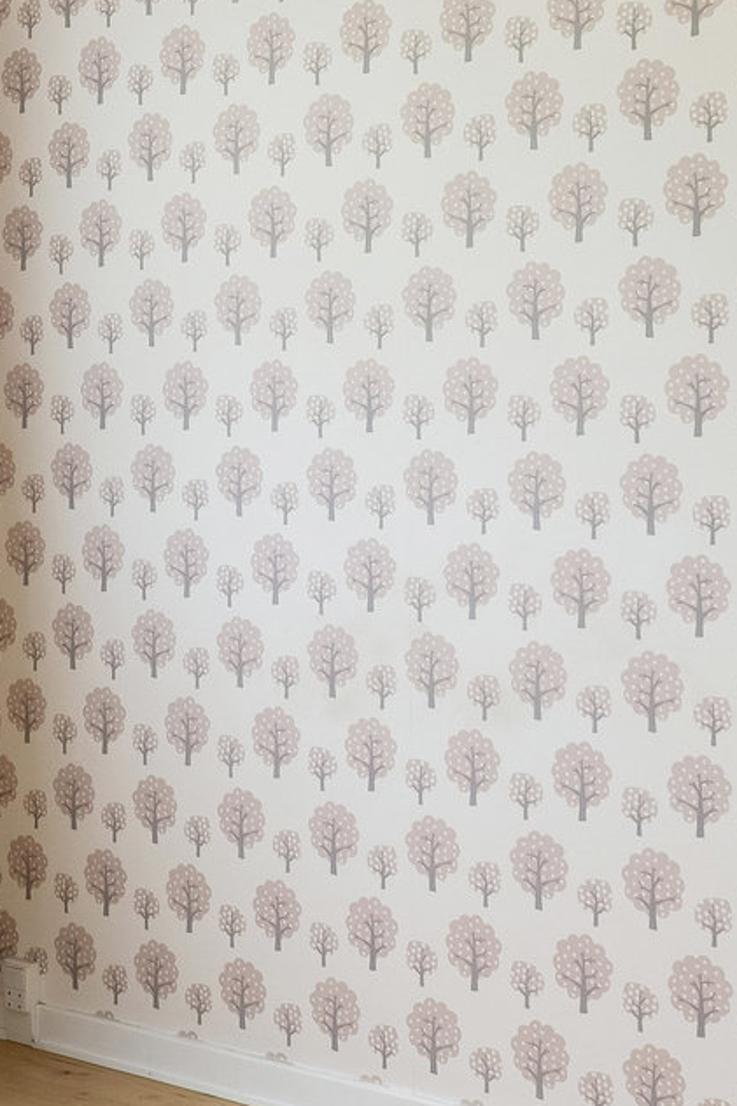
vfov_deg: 26.4
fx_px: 2335
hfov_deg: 17.6
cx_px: 53
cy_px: 312
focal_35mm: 76
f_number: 10
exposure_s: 1/80
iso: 200
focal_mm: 16
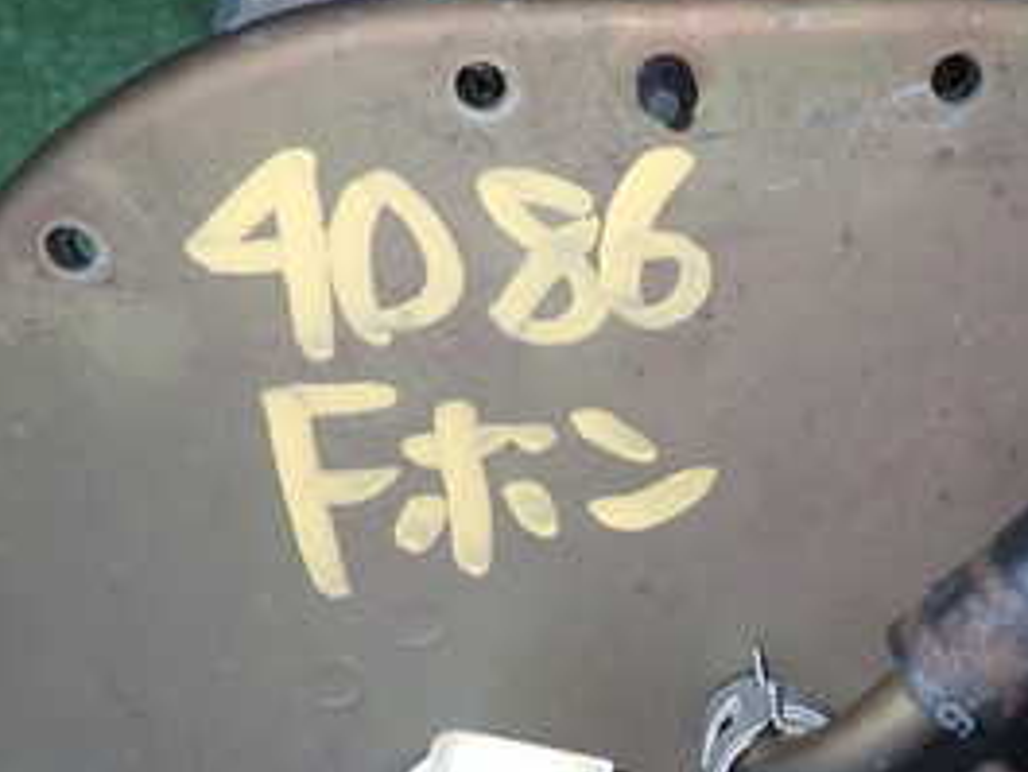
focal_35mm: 68
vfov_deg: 21.6
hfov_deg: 28.4
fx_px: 2020
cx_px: 659
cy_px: 504
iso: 200
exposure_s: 1/30
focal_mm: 5.4
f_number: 6.3
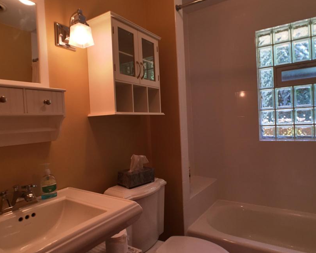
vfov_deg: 41.1
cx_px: 162
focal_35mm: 36
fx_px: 337
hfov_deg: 50.3
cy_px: 131
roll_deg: +1.4
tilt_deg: -1.5
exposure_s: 1/120
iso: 50
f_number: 2.2
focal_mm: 4.15
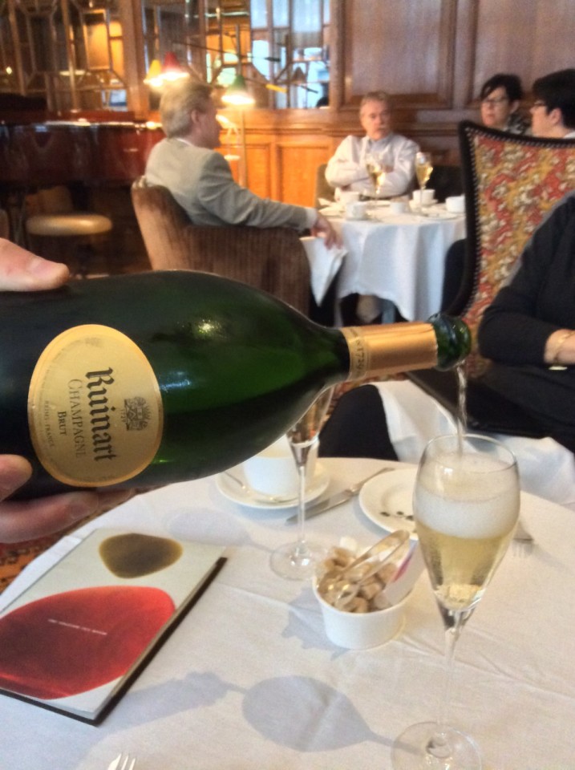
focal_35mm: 32
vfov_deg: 56.9
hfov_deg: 44.1
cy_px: 385
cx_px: 288
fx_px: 711
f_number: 2.4
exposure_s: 1/17
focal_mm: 3.3
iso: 400
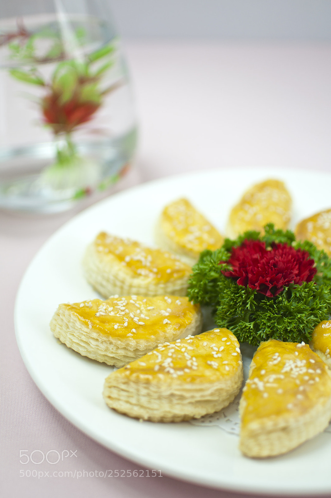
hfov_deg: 25.7
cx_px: 166
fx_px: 726
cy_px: 249
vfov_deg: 37.9
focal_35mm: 52
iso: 200
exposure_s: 1/500
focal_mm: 35
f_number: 2.2
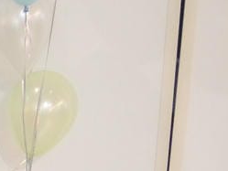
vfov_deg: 11.0
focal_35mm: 135
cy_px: 89
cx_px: -289
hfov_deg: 12.2
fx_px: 890
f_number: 3.5
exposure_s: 1/60
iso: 1000
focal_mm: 14
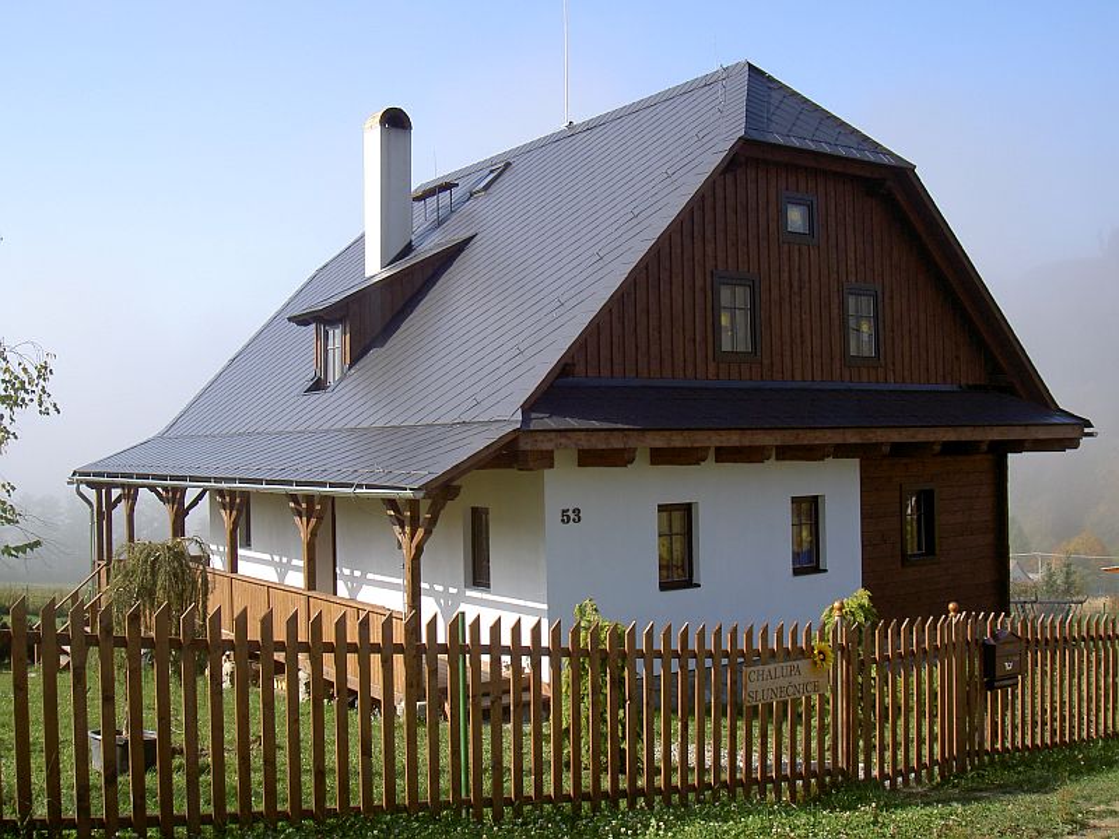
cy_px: 420
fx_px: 1261
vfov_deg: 36.8
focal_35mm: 39
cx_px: 560
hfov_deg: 47.9
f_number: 4.7
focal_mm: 8
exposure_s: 1/250
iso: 50
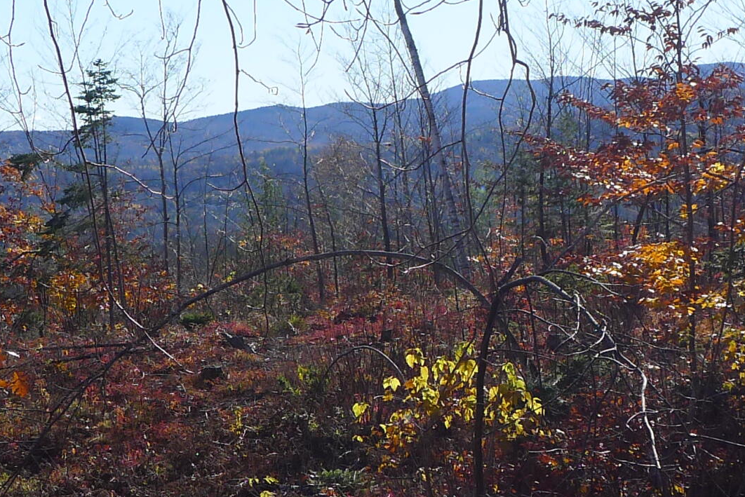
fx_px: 2339
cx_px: 470
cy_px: 282
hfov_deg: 18.1
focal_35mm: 113
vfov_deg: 12.1
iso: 80
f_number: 4
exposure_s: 1/800
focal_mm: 8.5
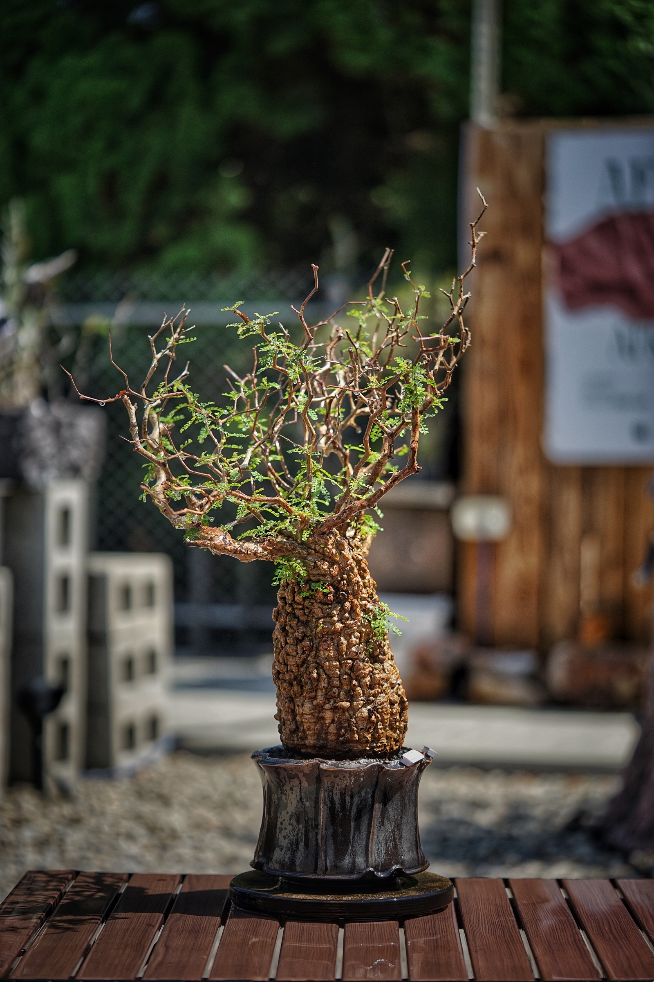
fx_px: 2452
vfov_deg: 22.6
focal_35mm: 90
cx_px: 327
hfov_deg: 15.2
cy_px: 491
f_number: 2.8
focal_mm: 90
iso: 320
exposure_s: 1/2500
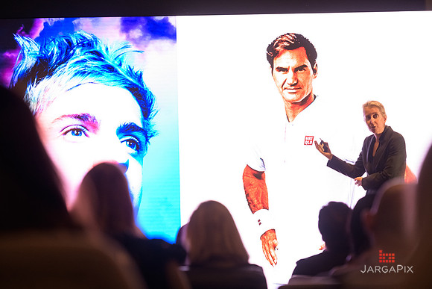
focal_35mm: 122
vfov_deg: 11.2
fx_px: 1464
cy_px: 144
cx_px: 216
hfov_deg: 16.8
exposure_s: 1/200
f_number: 3.2
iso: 1600
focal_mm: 122
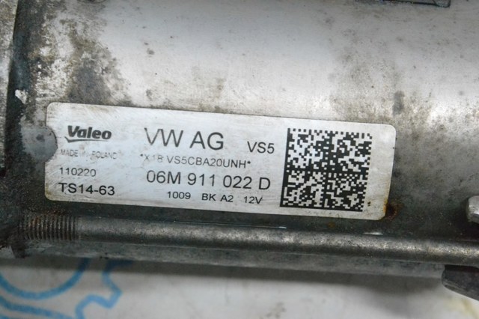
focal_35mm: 82
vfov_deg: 16.5
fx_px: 1097
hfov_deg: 24.6
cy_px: 160
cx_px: 240
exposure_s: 1/125
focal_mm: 55
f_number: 10
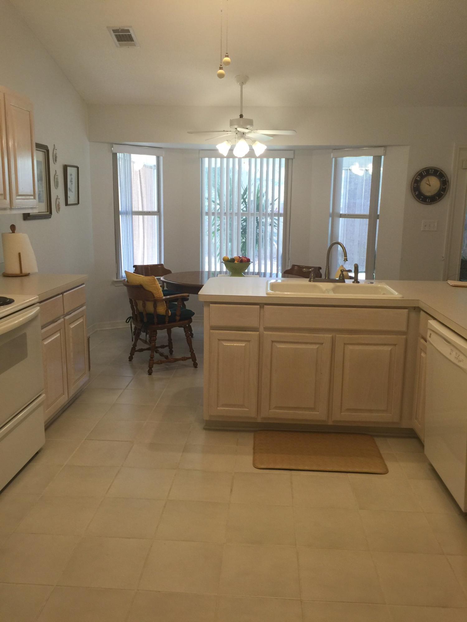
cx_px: 234
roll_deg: -0.9
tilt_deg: -10.7
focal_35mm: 29
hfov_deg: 48.2
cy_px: 311
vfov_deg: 61.7
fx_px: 522
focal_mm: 4.15
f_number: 2.2
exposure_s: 1/30
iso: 40
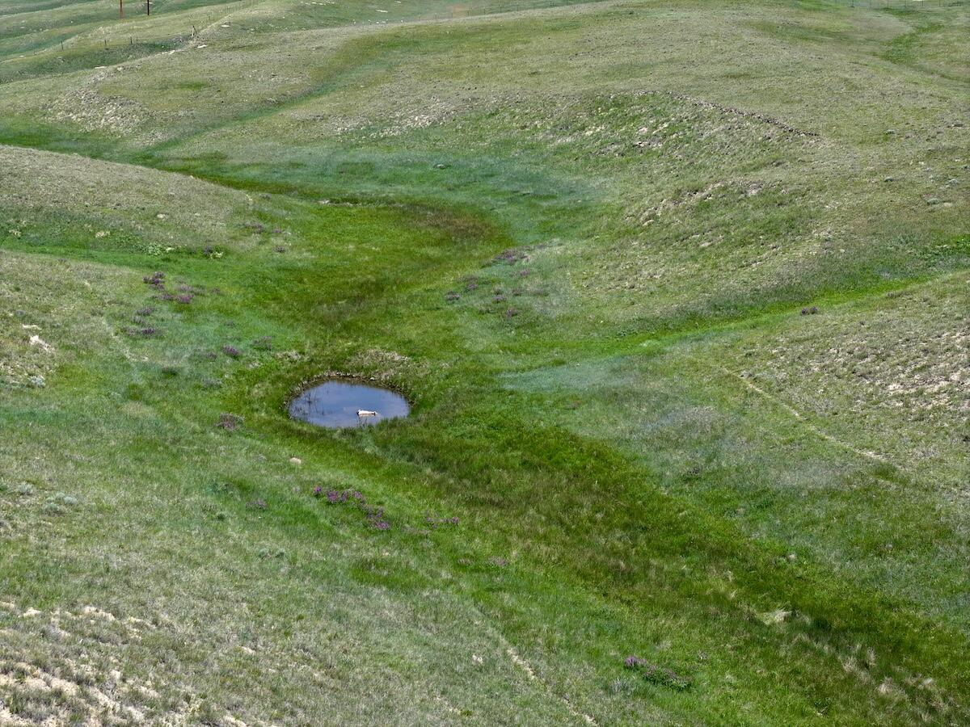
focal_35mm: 70
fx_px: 1962
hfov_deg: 27.8
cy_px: 364
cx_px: 485
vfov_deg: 21.0
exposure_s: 1/1250
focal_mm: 19.35
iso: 100
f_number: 2.8
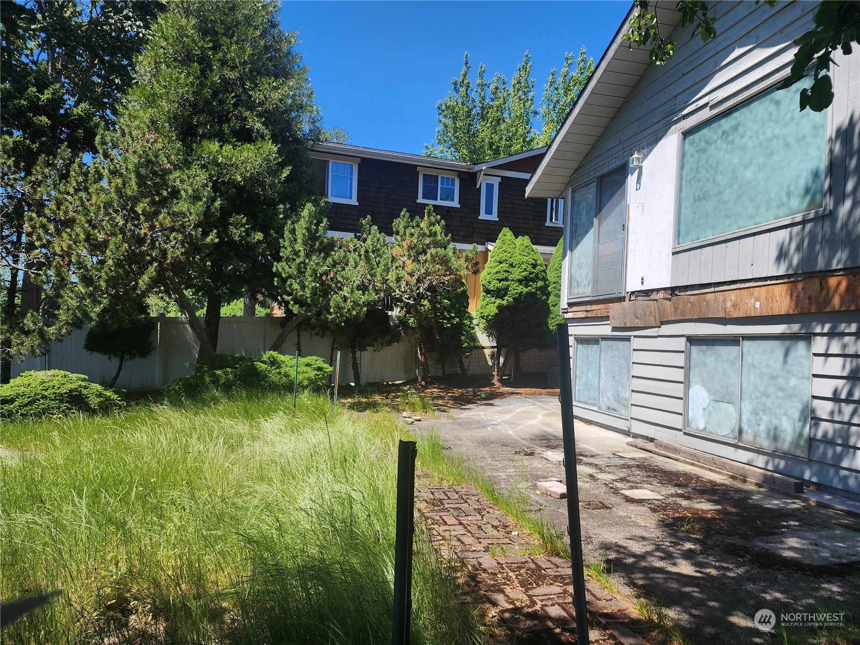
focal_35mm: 23
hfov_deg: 73.9
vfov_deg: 58.9
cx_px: 430
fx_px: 571
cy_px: 322
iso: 12
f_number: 1.8
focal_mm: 6.4
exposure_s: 1/563
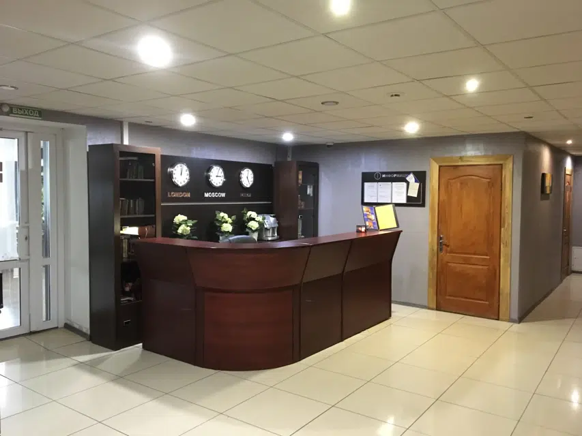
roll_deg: -0.4
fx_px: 488
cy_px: 218
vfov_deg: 48.2
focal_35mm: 29
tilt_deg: -2.6
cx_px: 291
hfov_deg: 61.7
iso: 320
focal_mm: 4.15
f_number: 2.2
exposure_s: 1/17
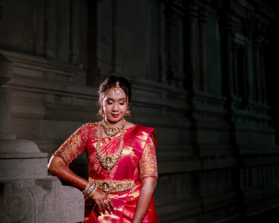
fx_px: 438
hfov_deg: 35.4
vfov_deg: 28.6
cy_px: 95
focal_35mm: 53
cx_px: 139
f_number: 1.4
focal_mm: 35
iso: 500
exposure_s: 1/200
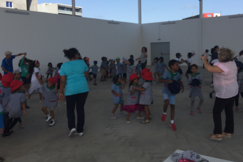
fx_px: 236
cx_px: 135
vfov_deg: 37.8
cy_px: 69
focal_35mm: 35
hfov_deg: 54.3
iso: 32
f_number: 2.2
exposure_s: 1/1582
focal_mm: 4.15
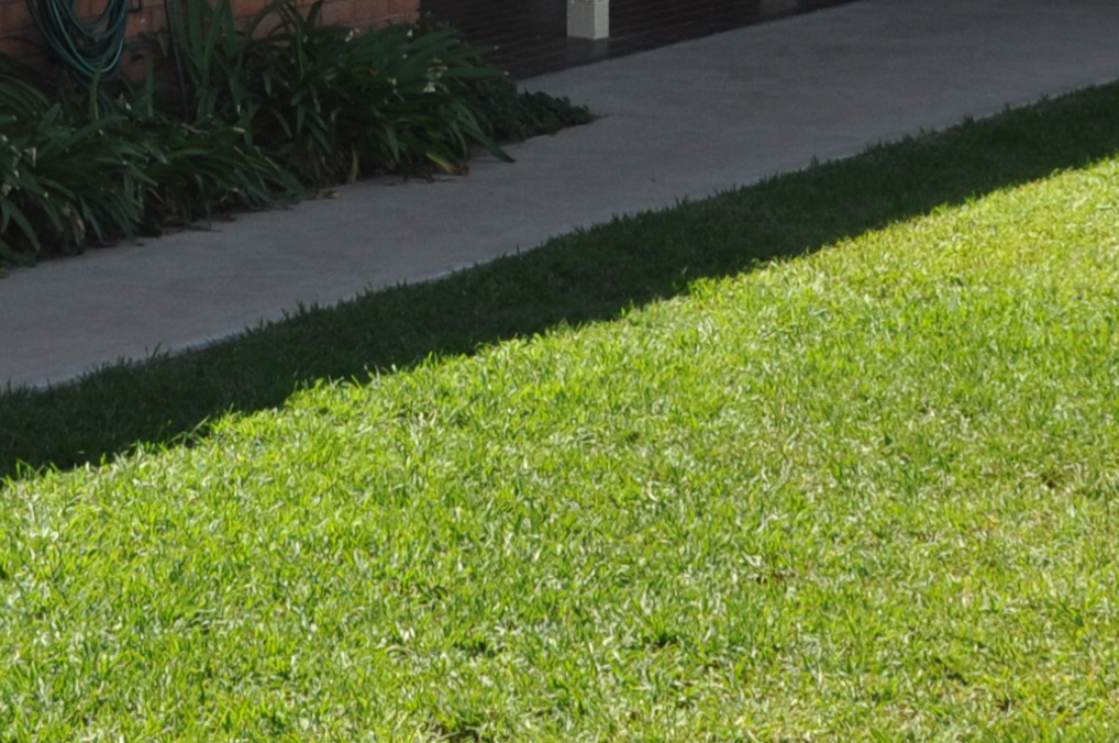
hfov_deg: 14.7
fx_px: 4315
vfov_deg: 9.4
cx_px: 236
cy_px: -581
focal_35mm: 139
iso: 200
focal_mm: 22
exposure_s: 1/200
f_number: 10
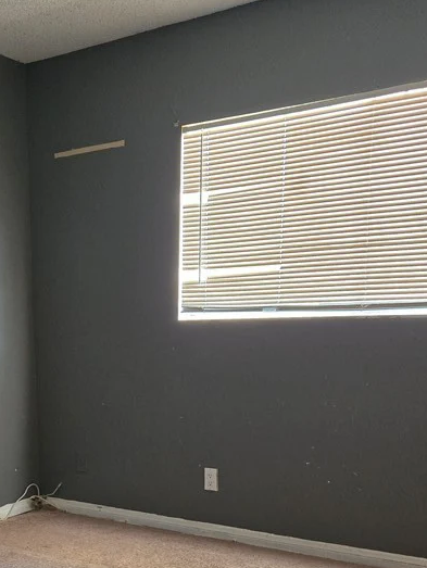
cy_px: 468
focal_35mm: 45
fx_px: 739
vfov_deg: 40.1
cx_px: 102
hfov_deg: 31.6
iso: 800
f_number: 1.8
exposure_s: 1/120
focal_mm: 5.4
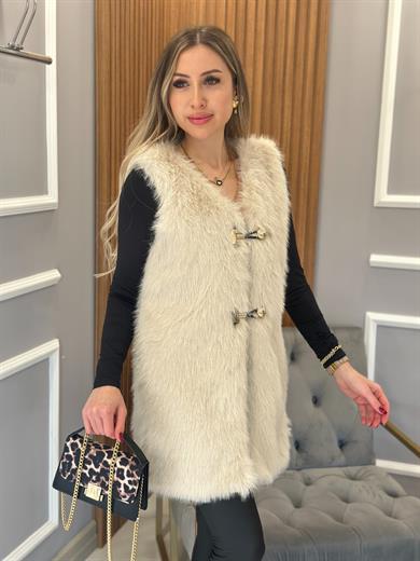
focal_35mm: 48
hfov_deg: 30.3
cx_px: 210
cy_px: 280
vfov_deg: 39.7
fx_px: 777
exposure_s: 1/112
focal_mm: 6.86
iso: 125
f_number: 1.78
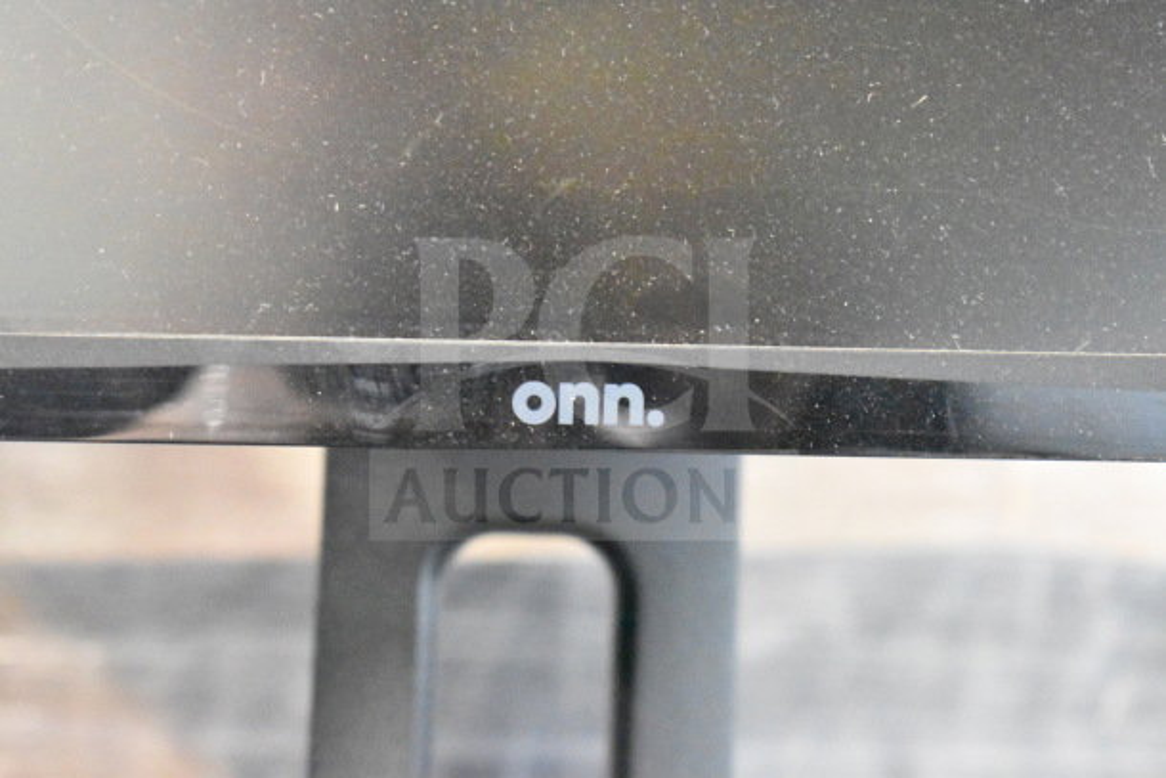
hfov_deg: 24.6
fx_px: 2673
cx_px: 583
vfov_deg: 16.6
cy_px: 389
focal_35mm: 82
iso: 25600
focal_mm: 55
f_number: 5.6
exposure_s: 1/40
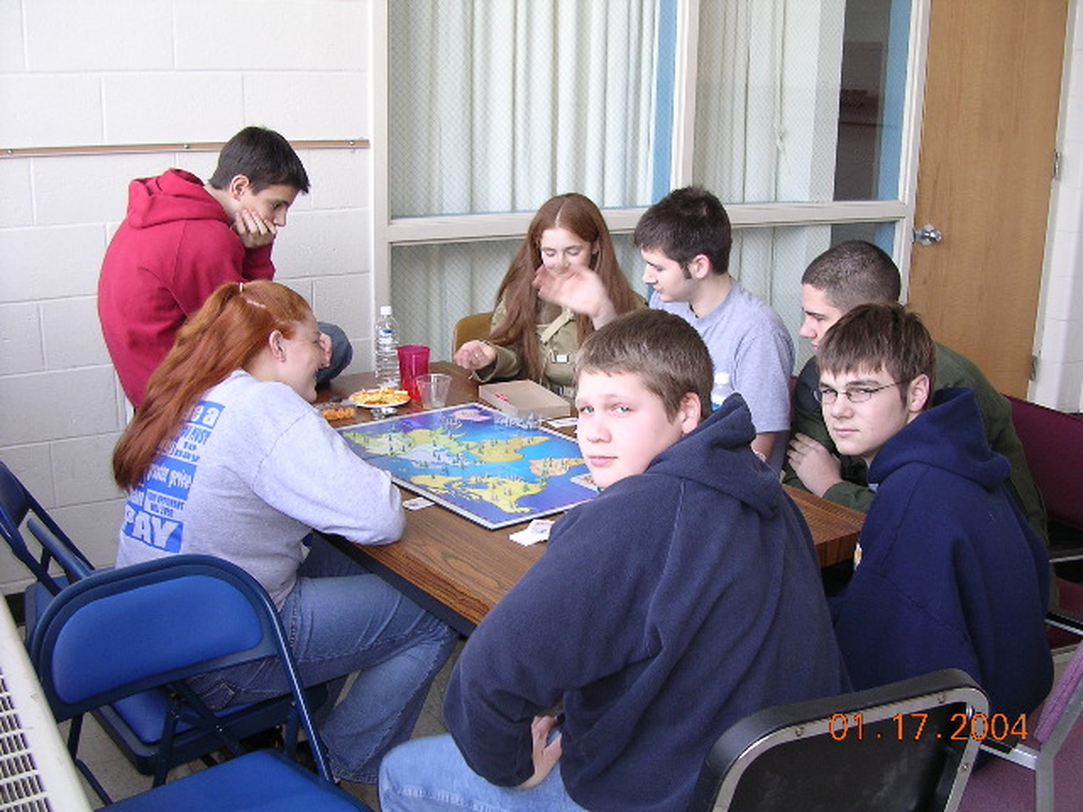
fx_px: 1189
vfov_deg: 37.7
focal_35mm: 38
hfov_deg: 49.0
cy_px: 406
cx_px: 542
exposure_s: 1/30
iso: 100
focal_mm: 5.8
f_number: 2.8
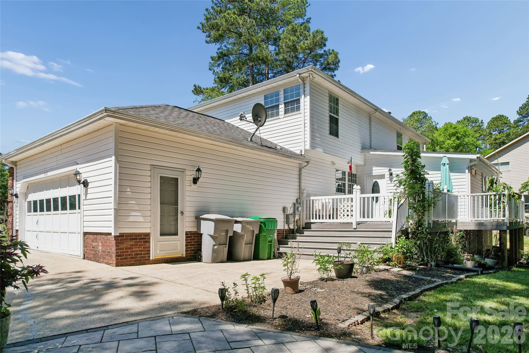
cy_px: 176
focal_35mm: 22
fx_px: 323
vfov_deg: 57.2
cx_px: 264
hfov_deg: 78.6
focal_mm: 8.4
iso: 120
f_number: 2.8
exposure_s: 1/250
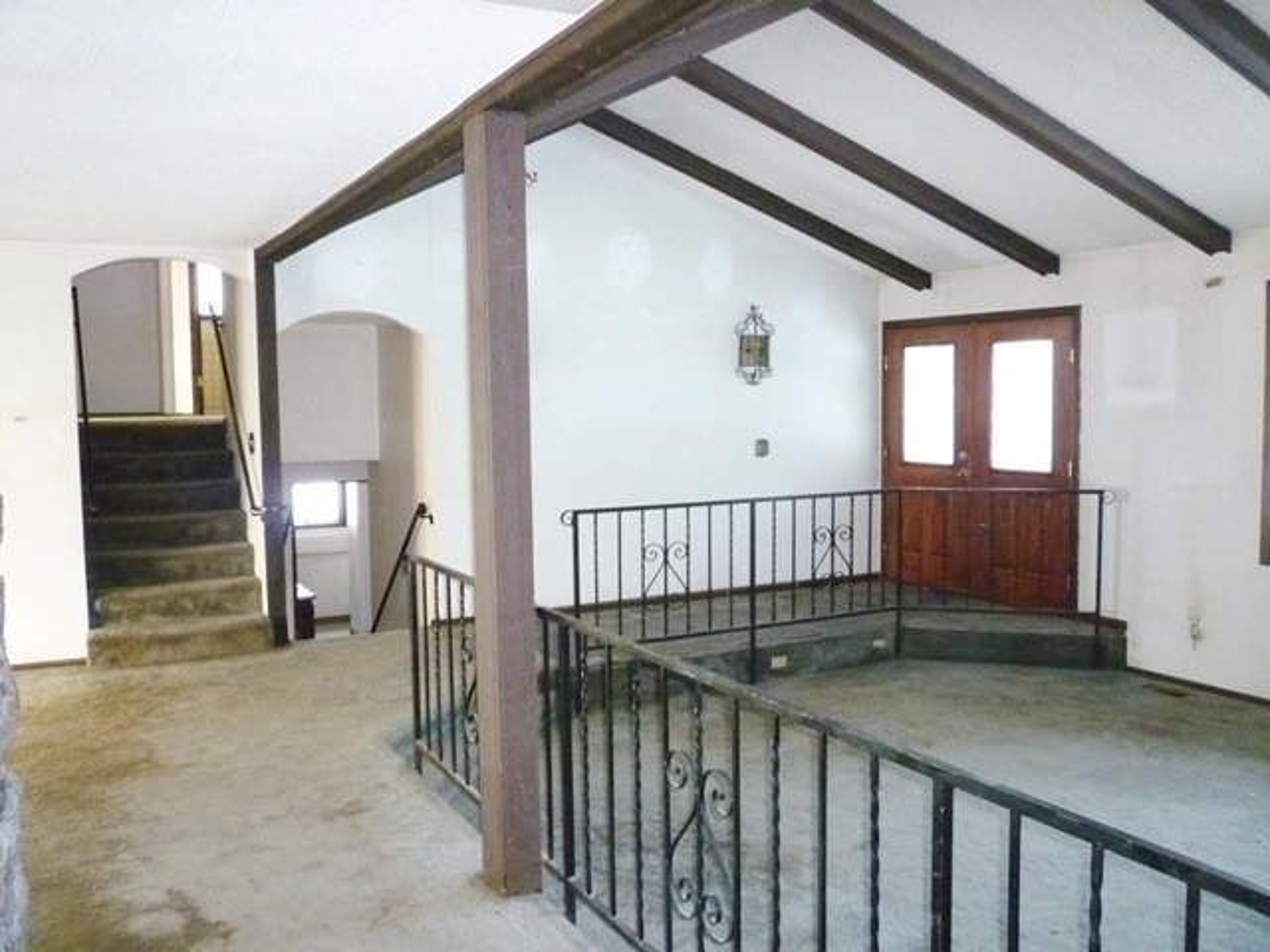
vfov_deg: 48.2
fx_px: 1064
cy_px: 476
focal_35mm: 29
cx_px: 635
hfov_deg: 61.7
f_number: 3.3
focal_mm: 5.2
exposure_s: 1/30
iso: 1000
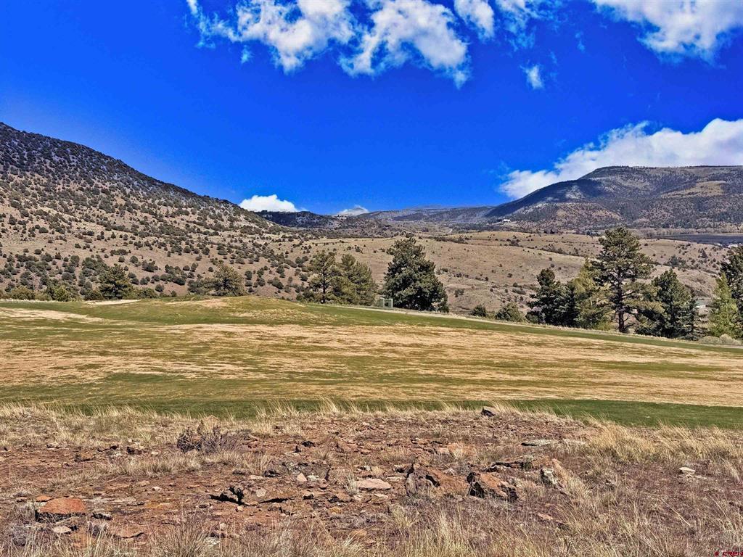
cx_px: 372
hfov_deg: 42.9
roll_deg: +0.8
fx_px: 944
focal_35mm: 44
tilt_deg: -4.9
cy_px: 278
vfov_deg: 32.9
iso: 80
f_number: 1.78
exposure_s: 1/10309
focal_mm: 6.76
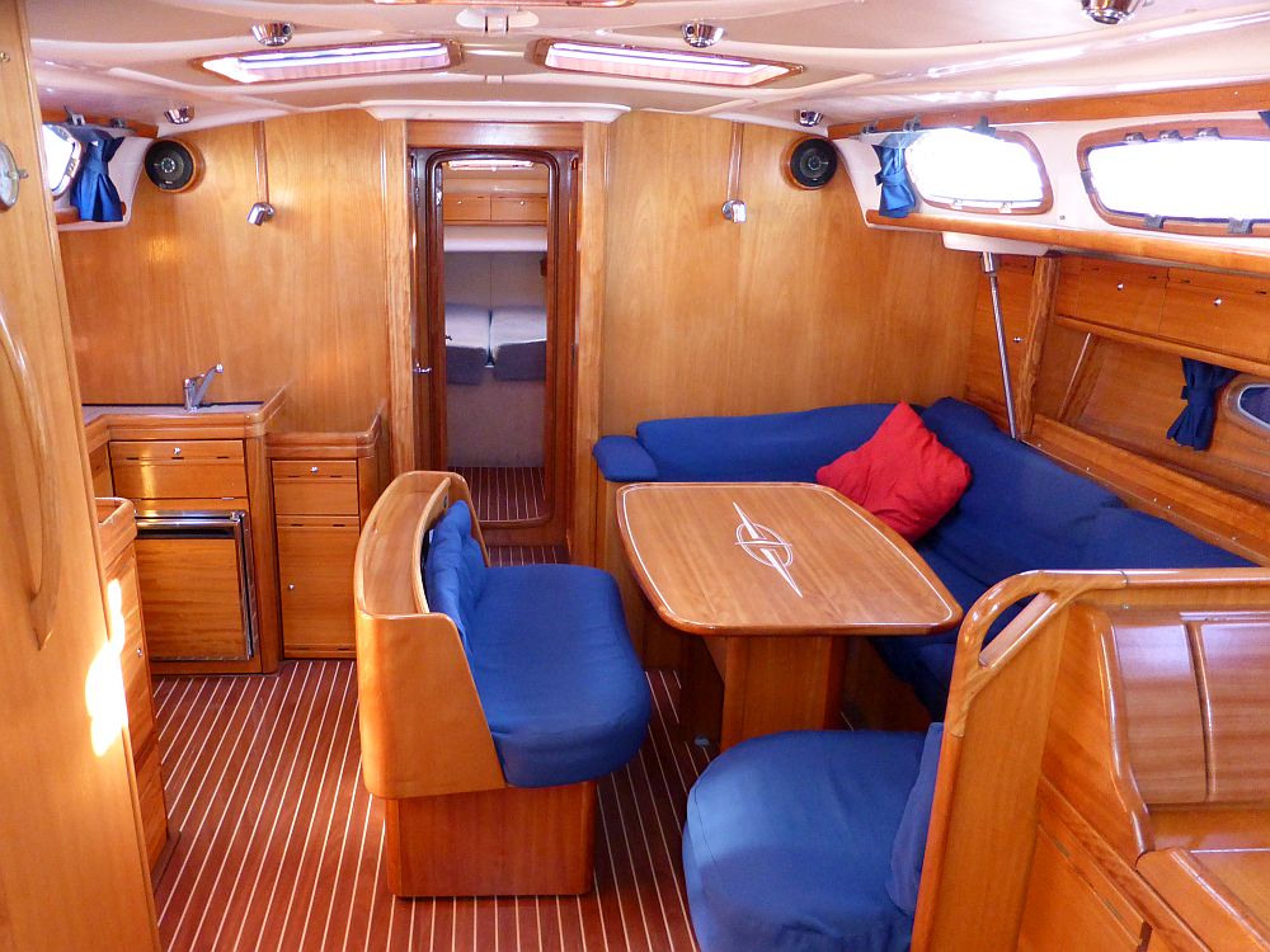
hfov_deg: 71.6
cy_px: 476
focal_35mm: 24
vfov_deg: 56.8
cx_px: 635
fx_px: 881
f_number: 3.3
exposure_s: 1/60
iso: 500
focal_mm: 4.3
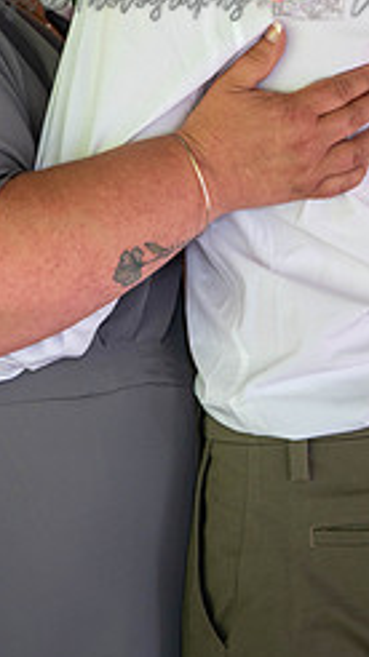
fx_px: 5334
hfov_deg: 4.0
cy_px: 99
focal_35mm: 306
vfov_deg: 7.0
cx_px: 154
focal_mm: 160
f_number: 2.8
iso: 900
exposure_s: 1/250
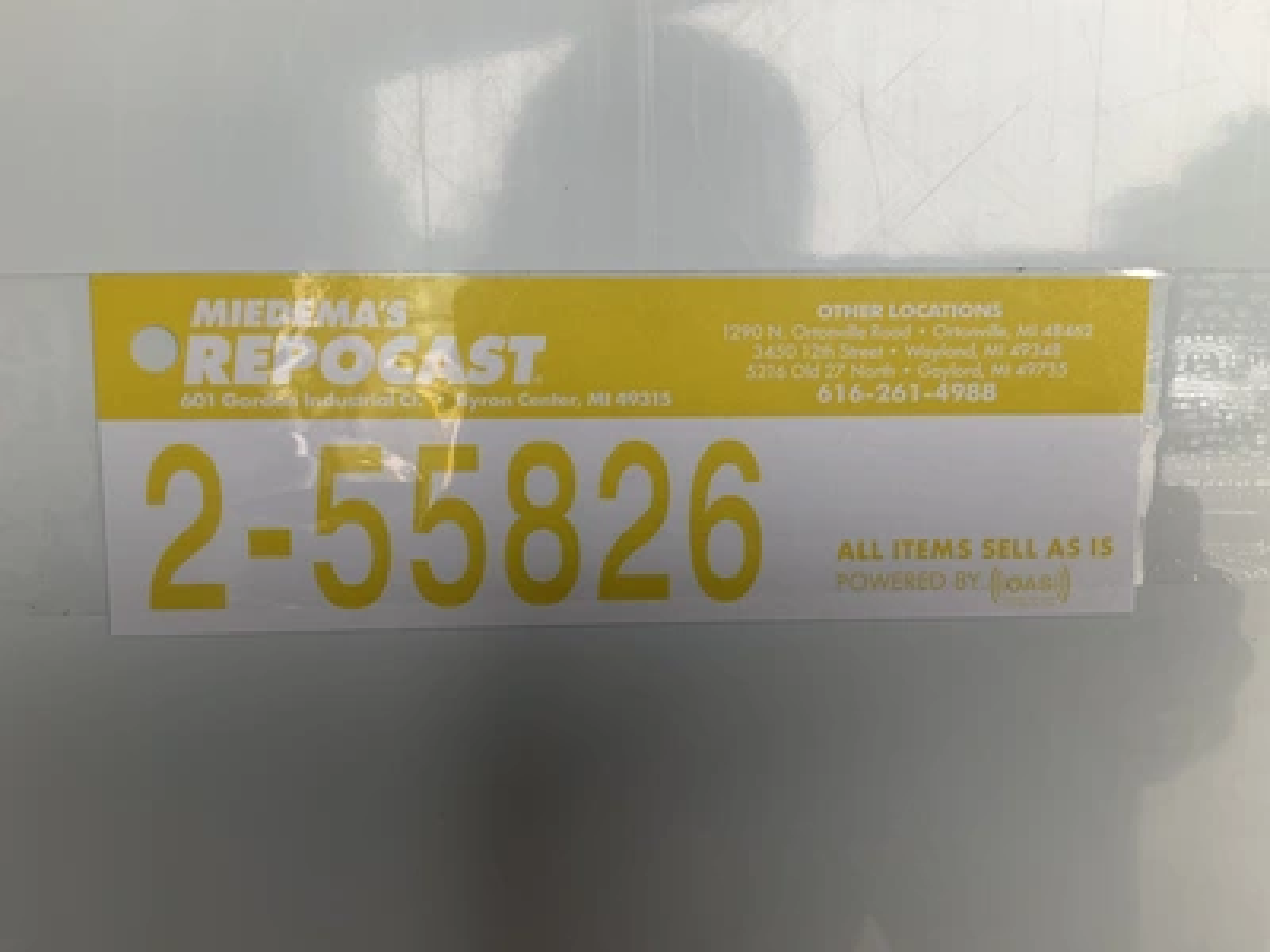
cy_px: 476
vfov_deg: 48.2
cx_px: 635
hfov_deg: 61.7
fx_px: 1064
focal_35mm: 29
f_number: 1.8
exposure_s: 1/209
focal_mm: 3
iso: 20
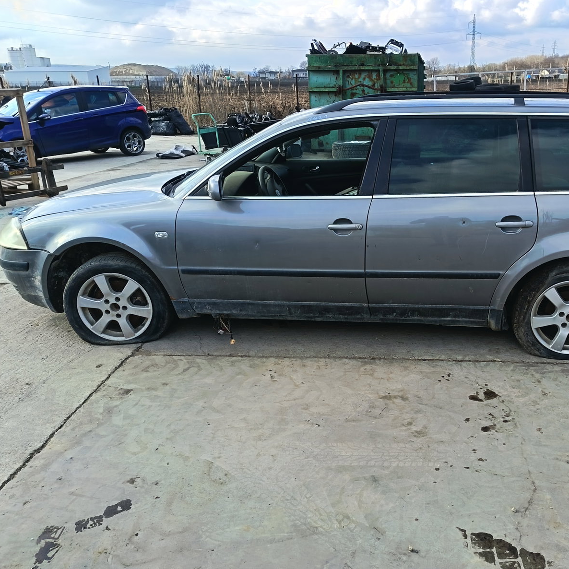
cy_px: 285
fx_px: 577
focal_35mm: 31
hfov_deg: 51.6
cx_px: 378
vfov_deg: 52.5
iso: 100
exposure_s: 1/350
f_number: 1.75
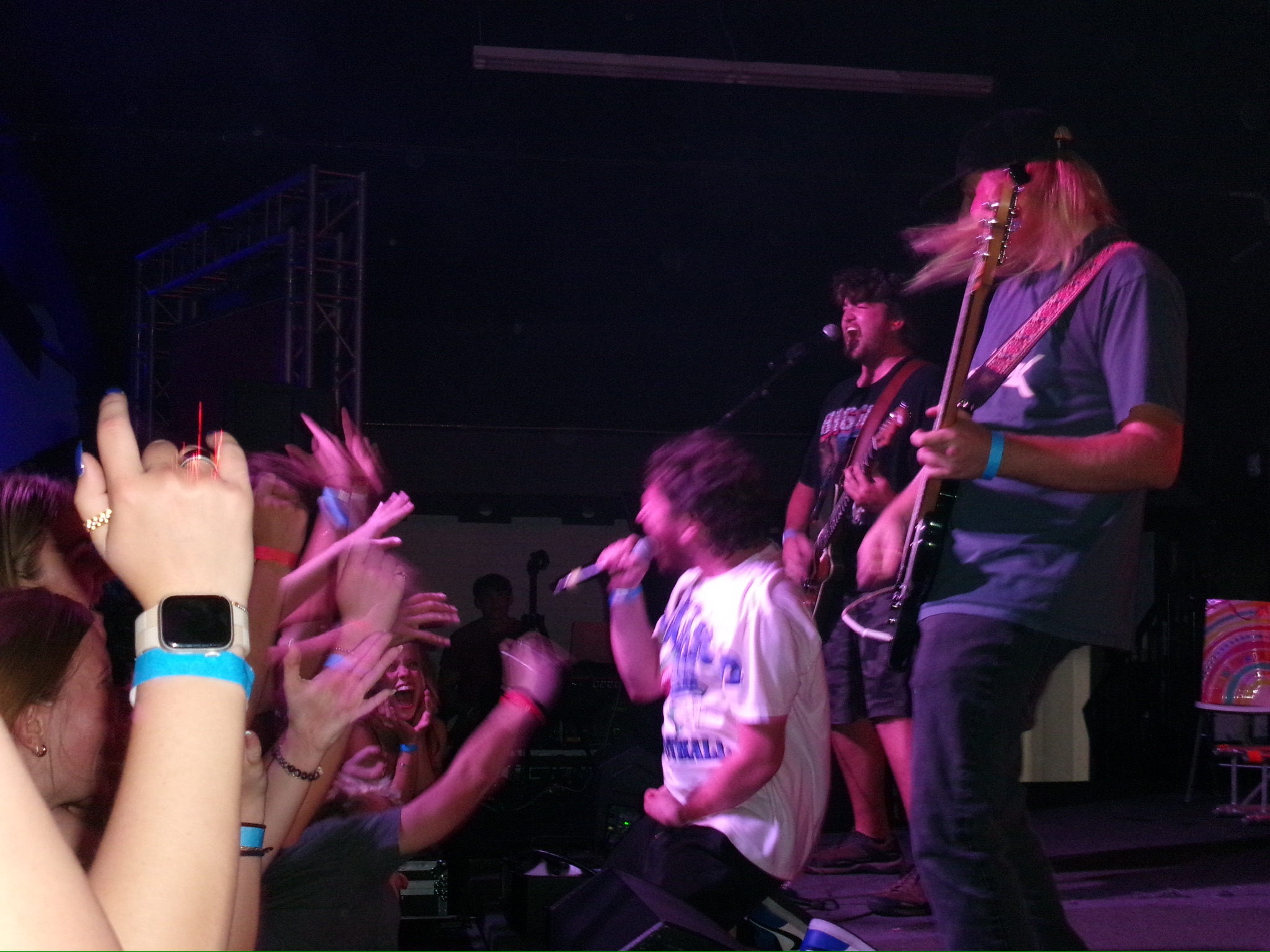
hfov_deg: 36.2
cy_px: 476
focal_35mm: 53
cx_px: 635
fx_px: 1944
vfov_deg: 27.5
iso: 640
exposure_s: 1/50
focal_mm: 9.5
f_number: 4.9
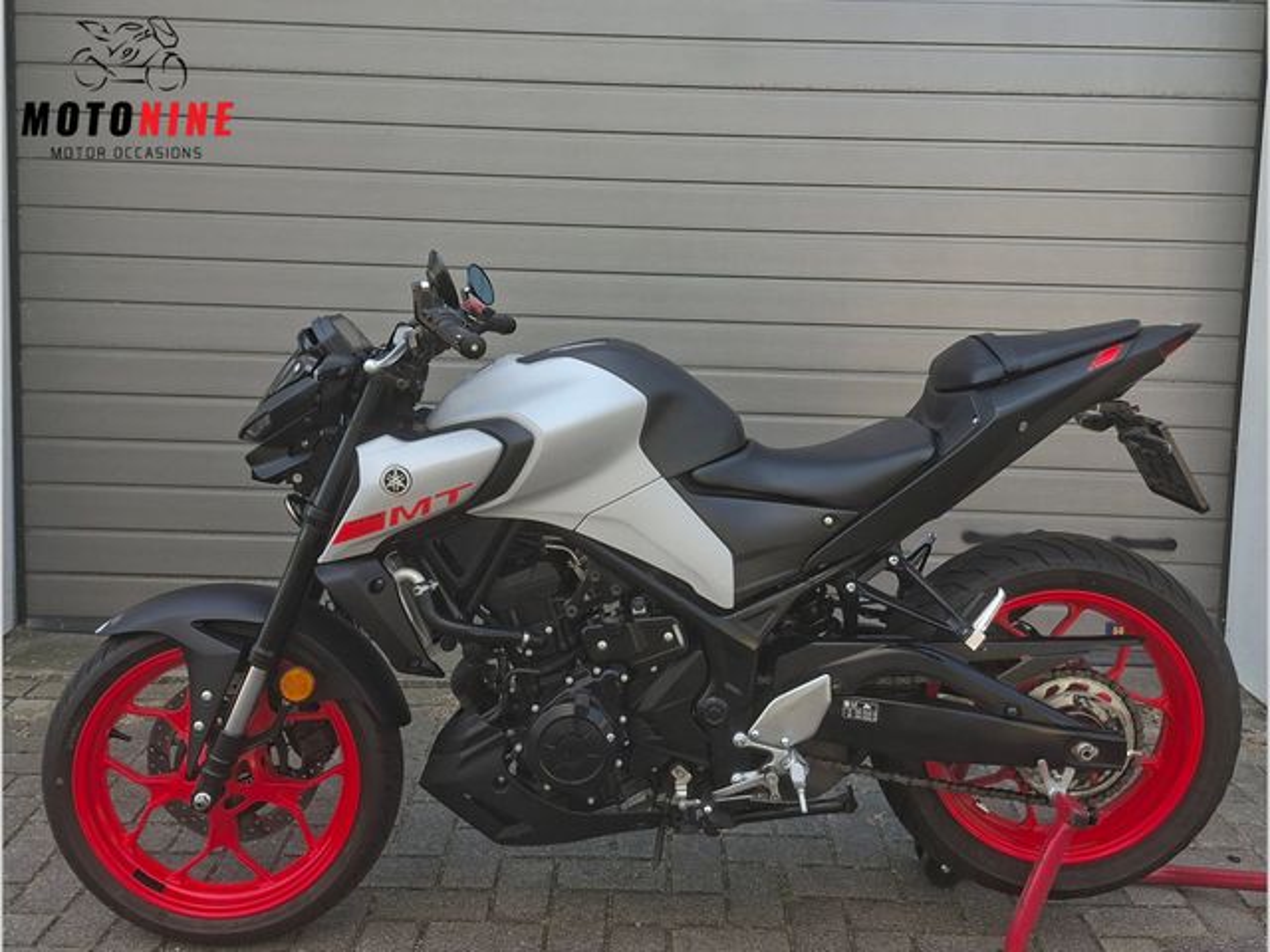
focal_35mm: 23
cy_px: 476
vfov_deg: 58.9
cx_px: 635
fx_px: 844
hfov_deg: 73.9
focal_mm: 5.54
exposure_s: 1/169
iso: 50
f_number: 1.8
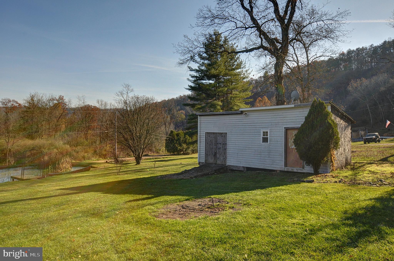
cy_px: 130
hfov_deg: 53.2
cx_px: 197
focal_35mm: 36
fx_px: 393
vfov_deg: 36.8
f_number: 10
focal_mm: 24
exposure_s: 1/640
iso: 400
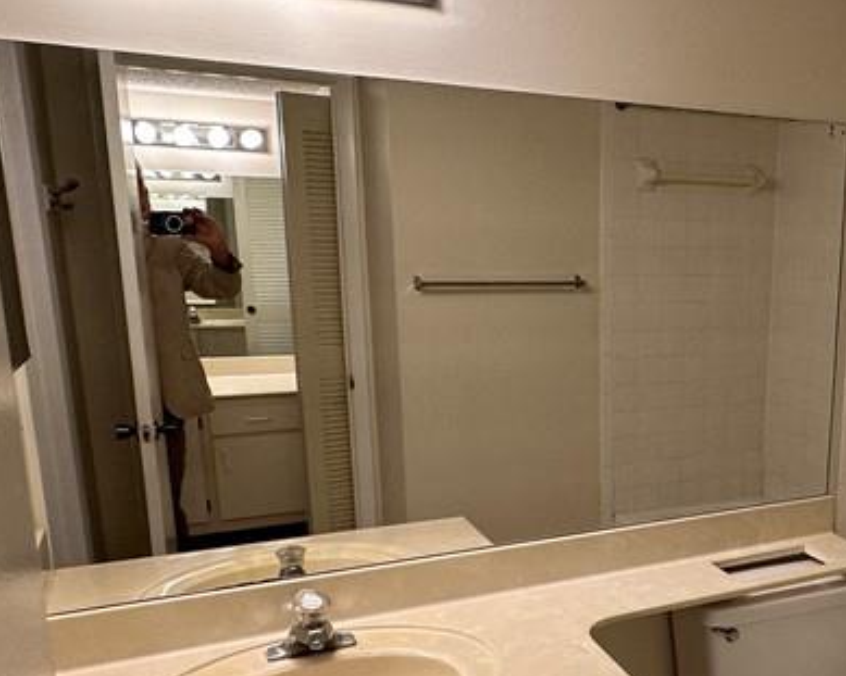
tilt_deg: -15.0
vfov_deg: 40.7
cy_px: 448
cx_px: 685
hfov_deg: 47.4
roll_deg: -1.2
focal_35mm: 36
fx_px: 901
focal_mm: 2.22
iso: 160
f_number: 2.2
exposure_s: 1/120
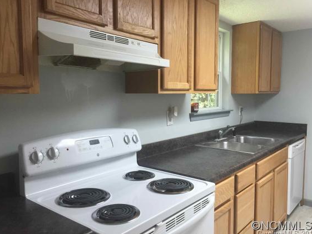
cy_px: 117
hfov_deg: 59.9
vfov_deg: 46.8
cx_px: 159
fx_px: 270
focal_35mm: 30
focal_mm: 4.15
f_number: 2.2
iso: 40
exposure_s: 1/30
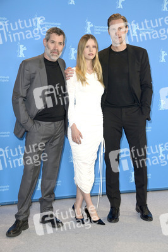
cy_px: 126
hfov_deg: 23.3
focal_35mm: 58
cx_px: 84
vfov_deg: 34.5
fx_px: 407
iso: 1000
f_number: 5.6
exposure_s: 1/250
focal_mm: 58
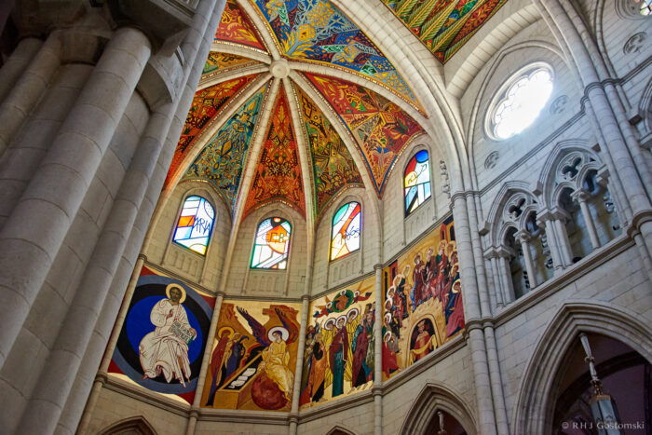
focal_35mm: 36
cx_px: 326
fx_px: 652
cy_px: 218
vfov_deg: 36.9
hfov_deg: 53.1
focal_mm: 36
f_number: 5.6
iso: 5000
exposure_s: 1/100
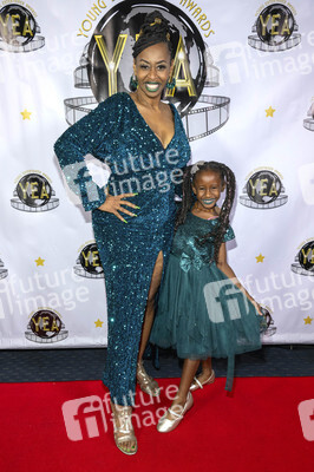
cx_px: 157
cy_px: 236
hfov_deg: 53.1
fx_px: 315
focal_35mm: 24
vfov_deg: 73.8
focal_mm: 24
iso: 800
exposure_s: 1/200
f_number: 5.6
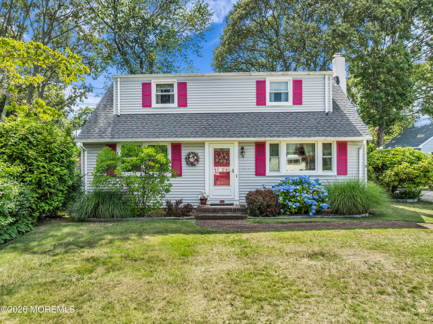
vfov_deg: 56.8
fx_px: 300
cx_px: 216
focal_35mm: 24
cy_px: 162
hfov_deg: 71.6
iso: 160
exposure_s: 1/1250
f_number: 2.8
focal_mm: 12.29
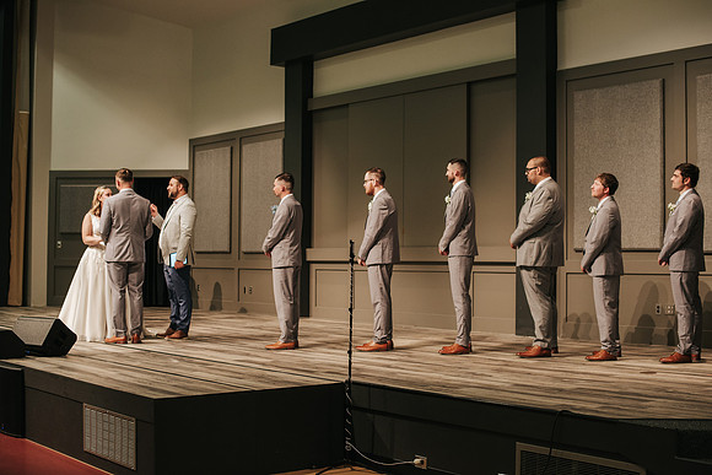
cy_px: 238
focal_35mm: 50
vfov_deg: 27.0
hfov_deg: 39.6
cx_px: 356
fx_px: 989
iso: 1000
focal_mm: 50
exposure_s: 1/200
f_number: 3.2
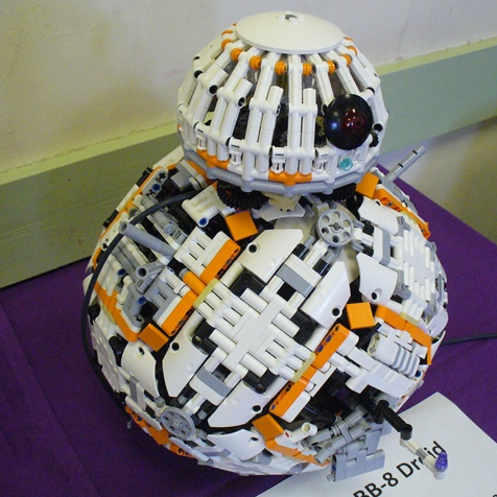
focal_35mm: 44
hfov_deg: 38.3
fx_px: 715
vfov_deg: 38.3
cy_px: 247
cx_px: 278
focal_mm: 6.1
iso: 400
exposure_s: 1/60
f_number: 2.8
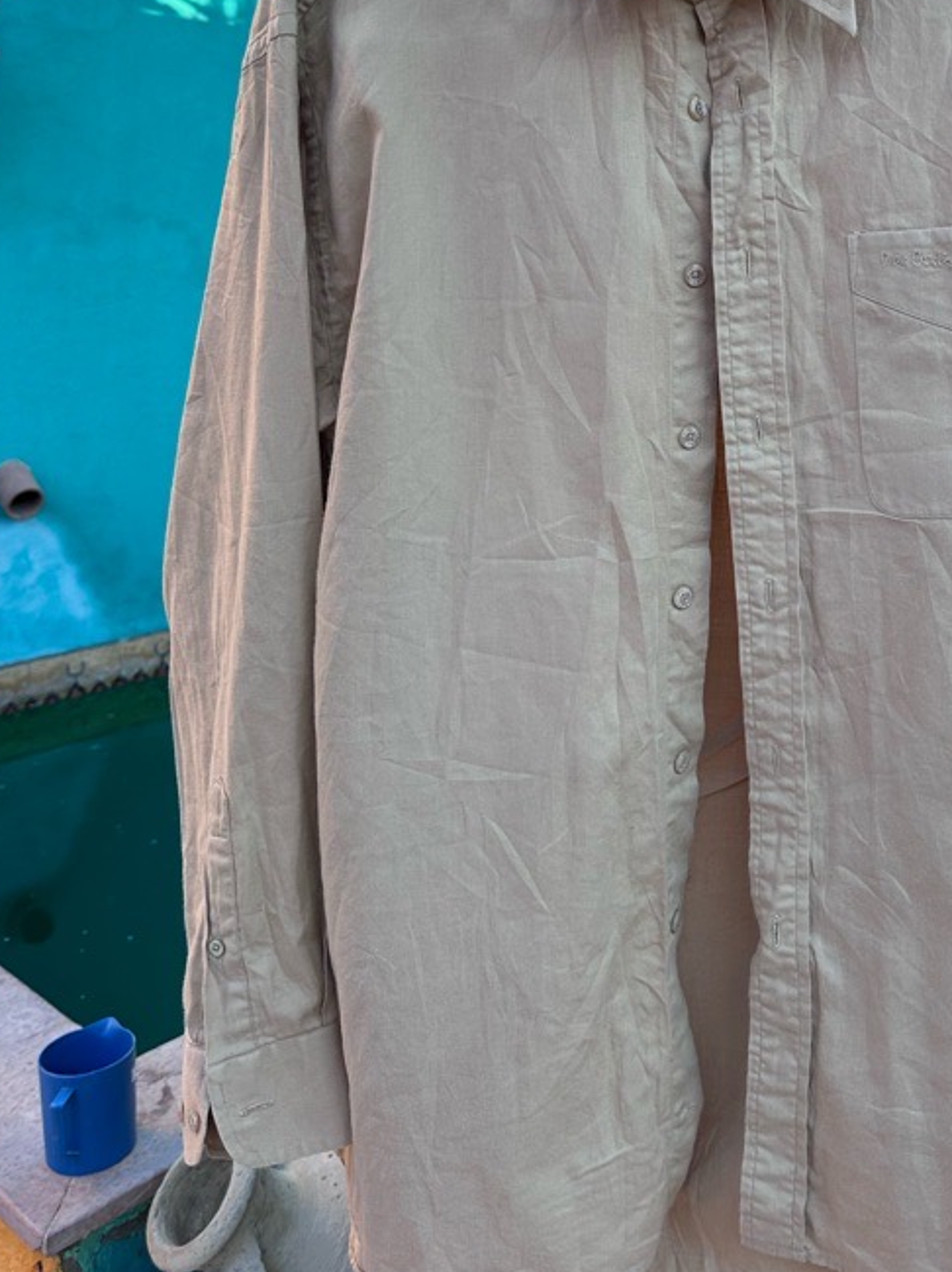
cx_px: 705
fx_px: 1358
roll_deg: -2.0
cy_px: 355
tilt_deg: -6.1
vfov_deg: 48.7
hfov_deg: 37.7
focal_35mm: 37
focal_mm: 6.86
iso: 80
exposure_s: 1/335
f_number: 1.78
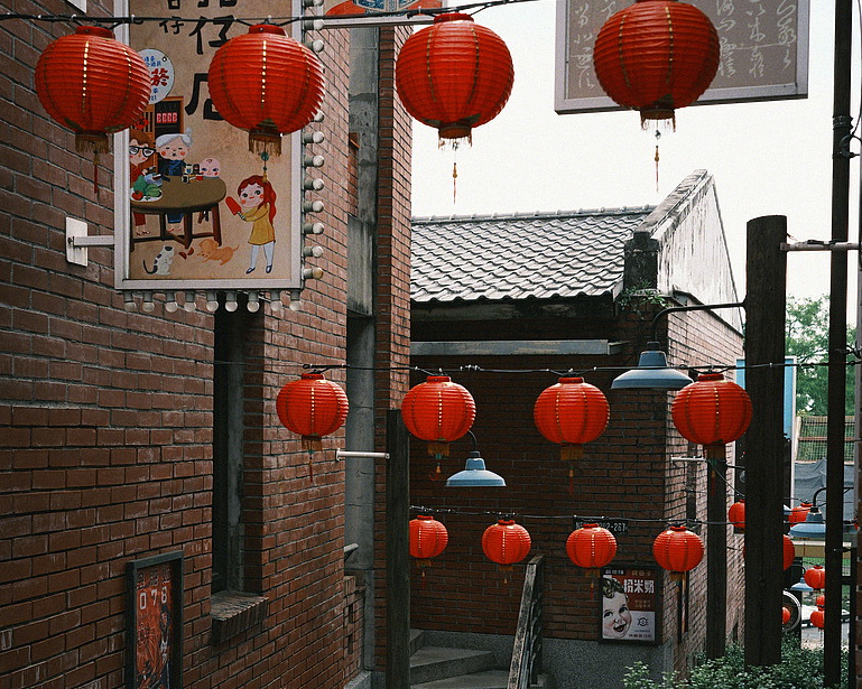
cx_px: 434
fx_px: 1275
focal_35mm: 50
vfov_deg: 30.0
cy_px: 475
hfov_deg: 37.3
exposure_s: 1/200
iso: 200
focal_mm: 35
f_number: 3.5
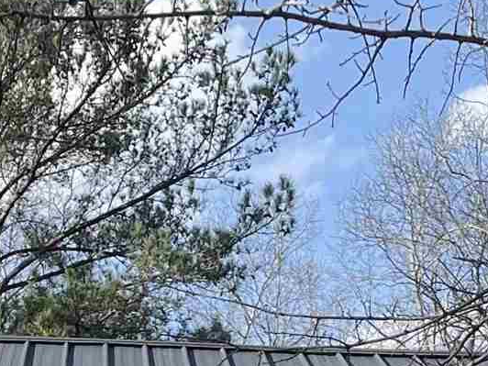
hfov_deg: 13.2
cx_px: 229
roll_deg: +1.3
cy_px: 883
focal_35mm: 150
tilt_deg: +0.6
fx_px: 2115
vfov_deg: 8.9
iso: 32
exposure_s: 1/1221
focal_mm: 4.2
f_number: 1.6
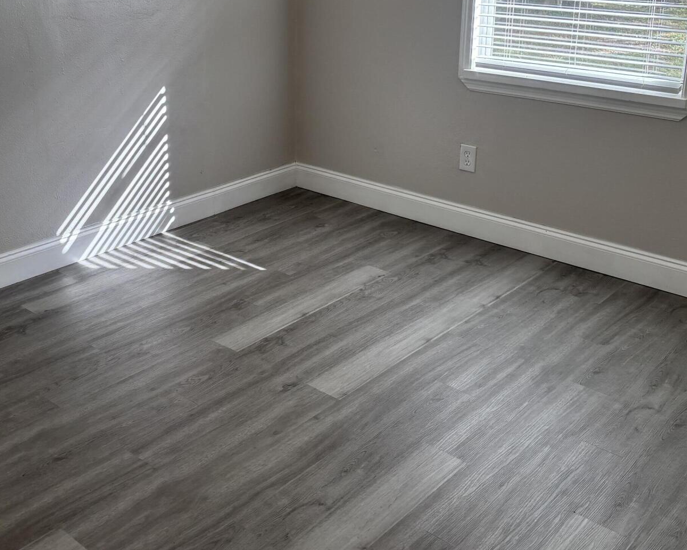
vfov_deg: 35.0
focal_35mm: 42
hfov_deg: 43.7
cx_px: 287
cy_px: 142
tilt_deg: -15.2
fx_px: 854
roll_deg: -0.1
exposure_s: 1/167
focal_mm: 5.96
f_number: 1.6
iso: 64
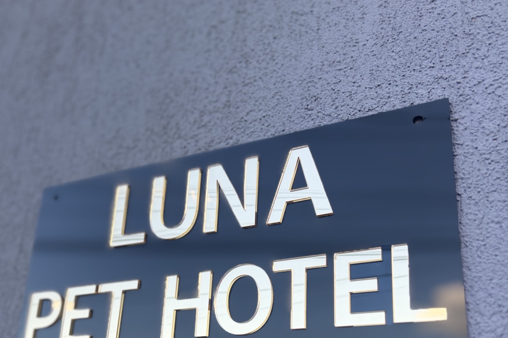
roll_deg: -2.7
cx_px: 250
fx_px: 522
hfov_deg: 51.9
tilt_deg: +17.8
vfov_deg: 34.4
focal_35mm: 37
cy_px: 289
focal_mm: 5.96
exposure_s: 1/345
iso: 50
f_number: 1.6
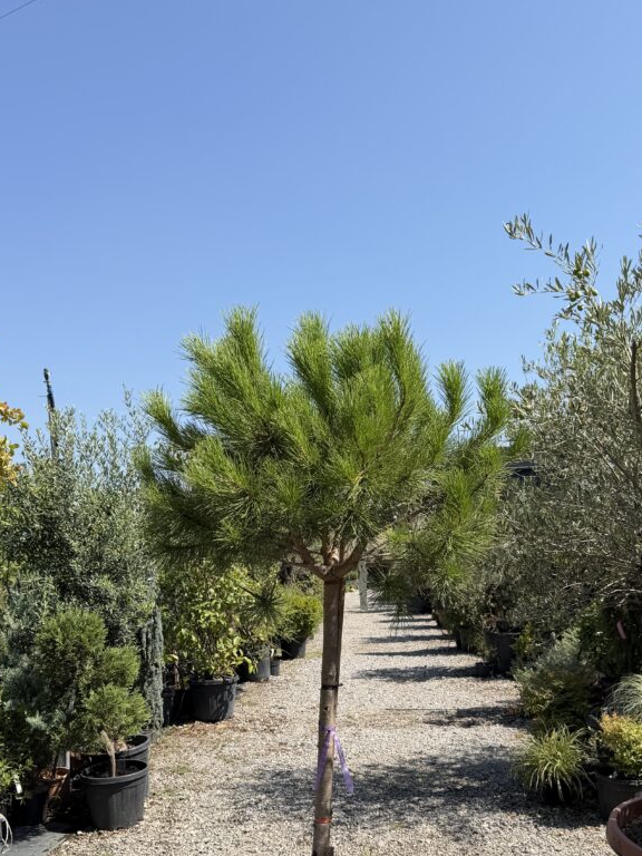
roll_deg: +2.1
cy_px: 560
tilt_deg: -1.4
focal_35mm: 32
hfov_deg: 44.2
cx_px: 323
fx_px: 791
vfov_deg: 55.8
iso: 80
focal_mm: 6.76
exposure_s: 1/3584
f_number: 1.78
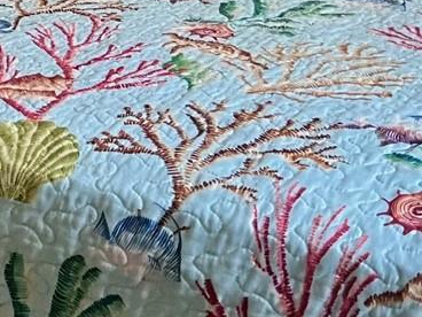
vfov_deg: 12.2
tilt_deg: -7.9
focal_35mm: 113
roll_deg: +1.2
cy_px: -224
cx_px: -312
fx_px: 1378
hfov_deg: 15.3
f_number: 1.6
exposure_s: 1/60
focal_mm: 5.1
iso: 160
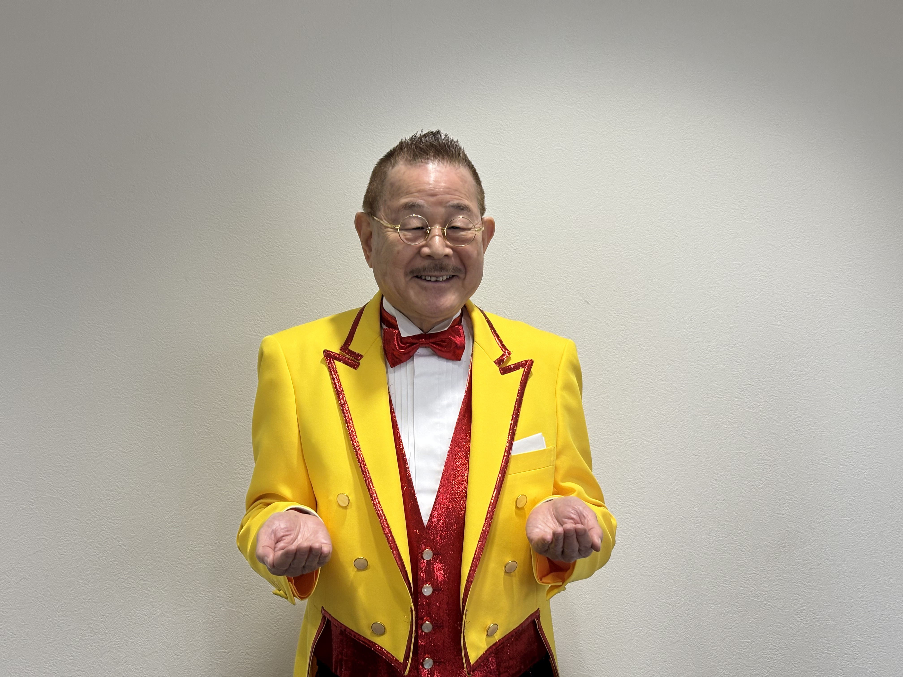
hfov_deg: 36.8
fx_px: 1356
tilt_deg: -0.7
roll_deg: +1.8
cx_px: 452
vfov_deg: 28.0
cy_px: 338
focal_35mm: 52
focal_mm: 5.96
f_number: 1.6
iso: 80
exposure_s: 1/50
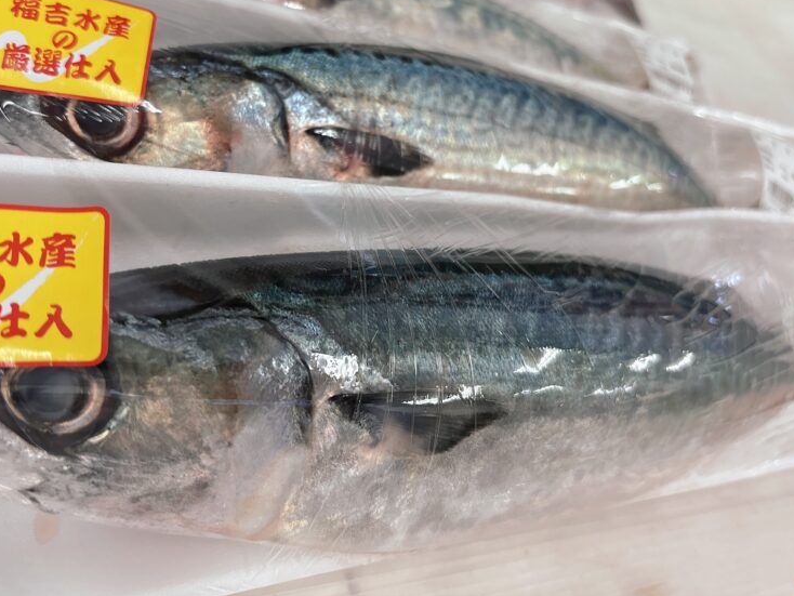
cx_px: 357
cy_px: 209
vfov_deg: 41.4
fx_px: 780
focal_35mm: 34
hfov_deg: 53.8
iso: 80
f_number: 1.6
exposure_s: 1/60
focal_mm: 5.96
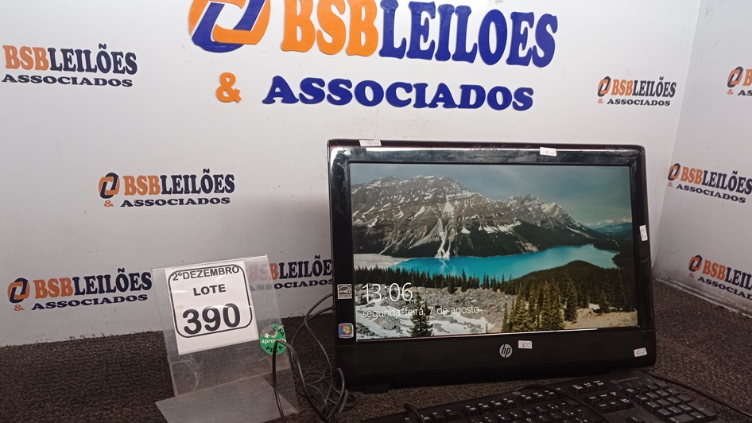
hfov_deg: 59.5
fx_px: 658
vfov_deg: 35.4
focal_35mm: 33
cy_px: 274
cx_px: 376
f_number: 1.79
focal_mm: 4.7
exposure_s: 1/60
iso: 142
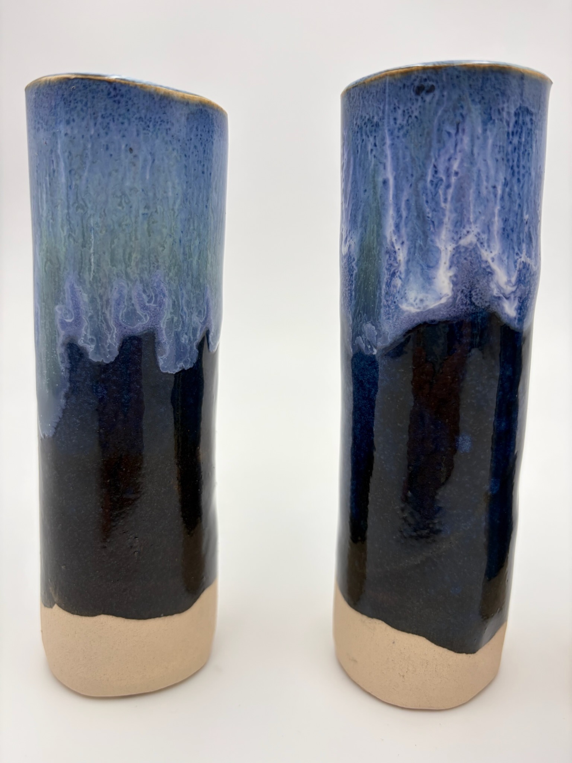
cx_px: 286
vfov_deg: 67.3
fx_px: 573
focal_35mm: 26
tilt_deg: -14.7
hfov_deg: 53.1
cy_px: 382
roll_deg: -0.2
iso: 32
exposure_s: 1/141
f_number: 1.6
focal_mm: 5.96
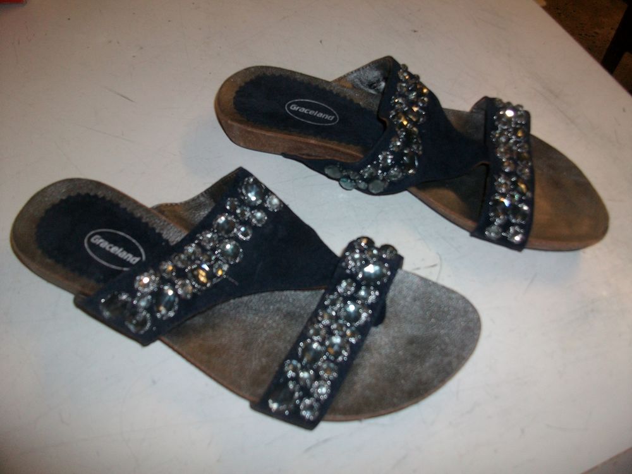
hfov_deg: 56.8
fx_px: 584
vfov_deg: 44.2
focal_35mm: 32
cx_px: 316
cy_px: 237
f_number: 2.9
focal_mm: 5.7
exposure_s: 1/40
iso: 125
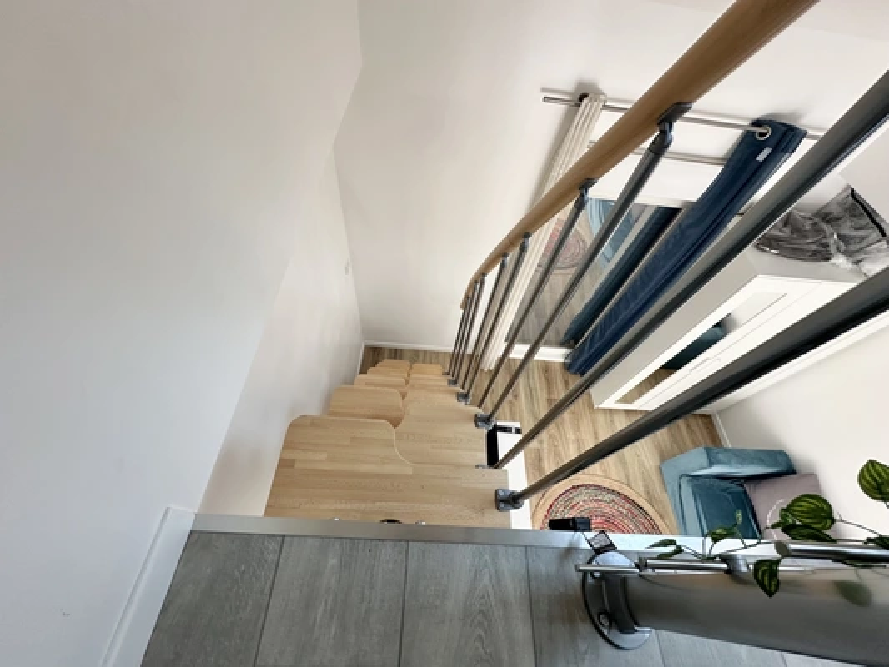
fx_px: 360
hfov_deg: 102.1
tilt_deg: -56.0
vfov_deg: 85.7
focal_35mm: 14
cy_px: 334
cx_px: 444
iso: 125
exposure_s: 1/99
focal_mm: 2.22
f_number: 2.2
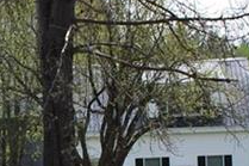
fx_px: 1120
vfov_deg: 8.4
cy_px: 182
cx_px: -23
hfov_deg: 12.5
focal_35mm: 162
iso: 100
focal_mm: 22
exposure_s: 1/250
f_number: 8
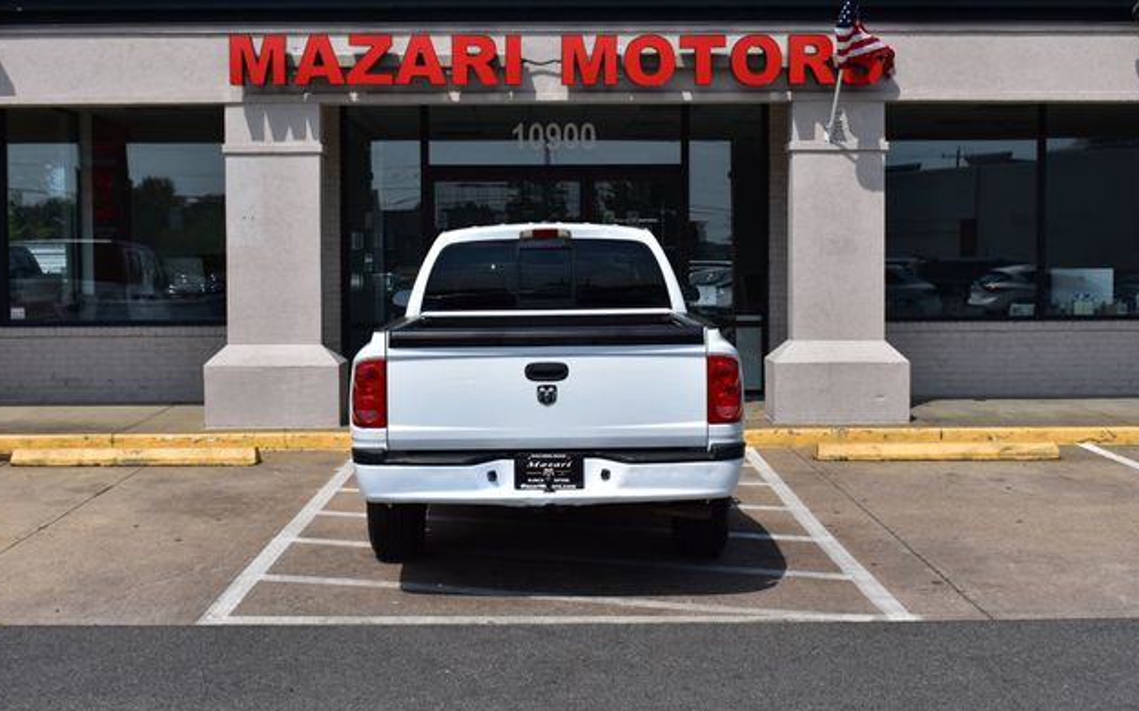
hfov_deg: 41.4
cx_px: 563
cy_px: 330
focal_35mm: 49
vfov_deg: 26.6
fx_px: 1506
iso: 200
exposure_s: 1/500
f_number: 11
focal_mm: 31
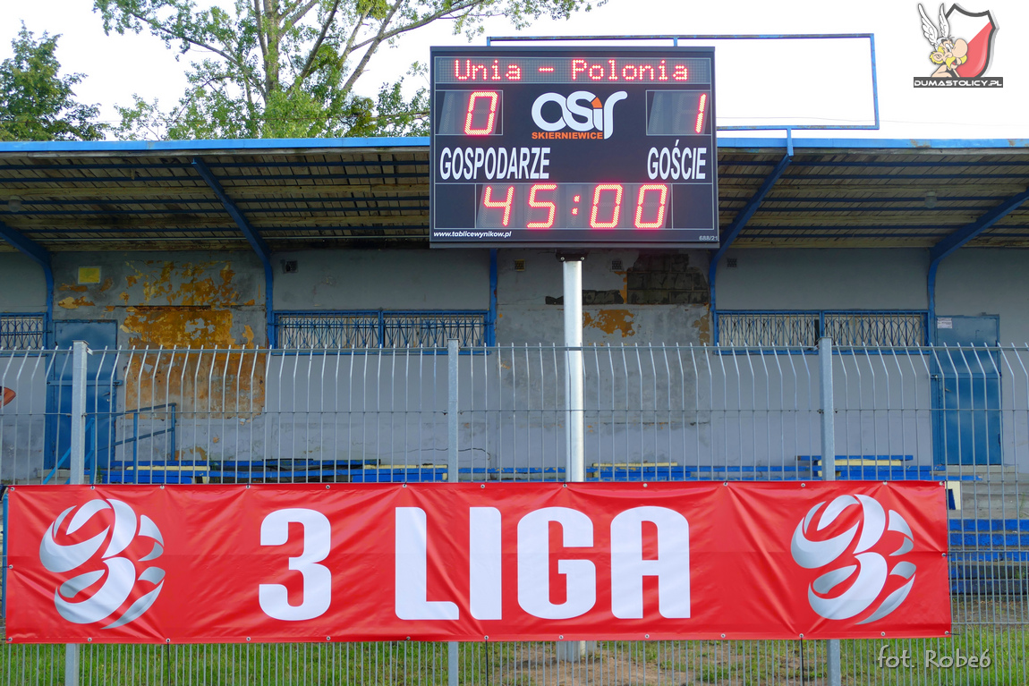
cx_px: 514
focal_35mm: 45
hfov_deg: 43.6
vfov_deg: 29.9
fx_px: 1286
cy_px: 343
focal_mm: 16.49
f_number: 3.2
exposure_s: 1/250
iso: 125
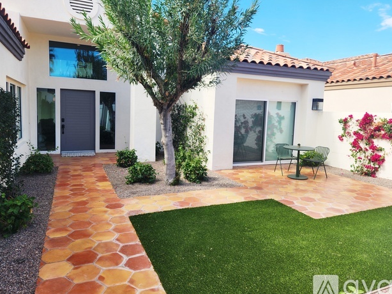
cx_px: 203
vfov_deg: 54.8
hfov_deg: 69.4
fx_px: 283
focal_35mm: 25
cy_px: 141
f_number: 1.8
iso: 20
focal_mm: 5.4
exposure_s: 1/679
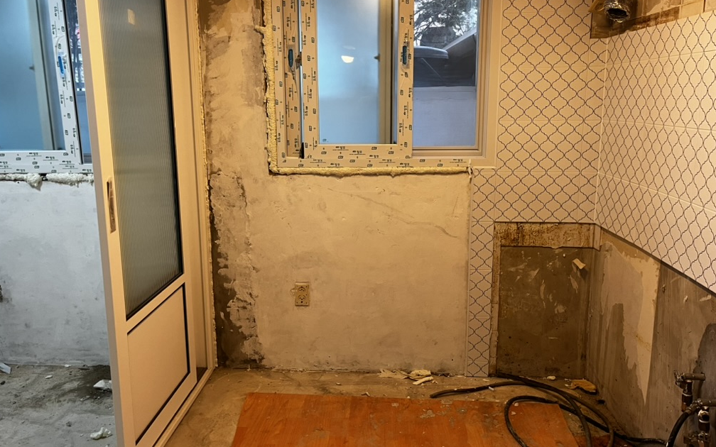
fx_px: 546
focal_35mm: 28
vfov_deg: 44.4
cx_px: 354
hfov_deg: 66.5
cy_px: 194
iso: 125
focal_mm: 5.1
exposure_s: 1/60
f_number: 1.6
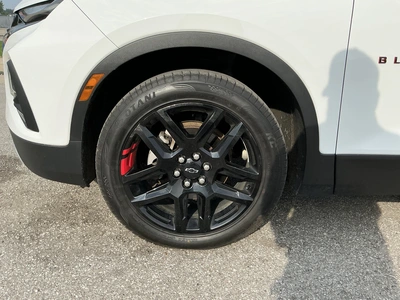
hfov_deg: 63.4
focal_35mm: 28
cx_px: 200
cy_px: 150
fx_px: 324
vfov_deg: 49.7
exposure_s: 1/1730
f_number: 1.8
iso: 25
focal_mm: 3
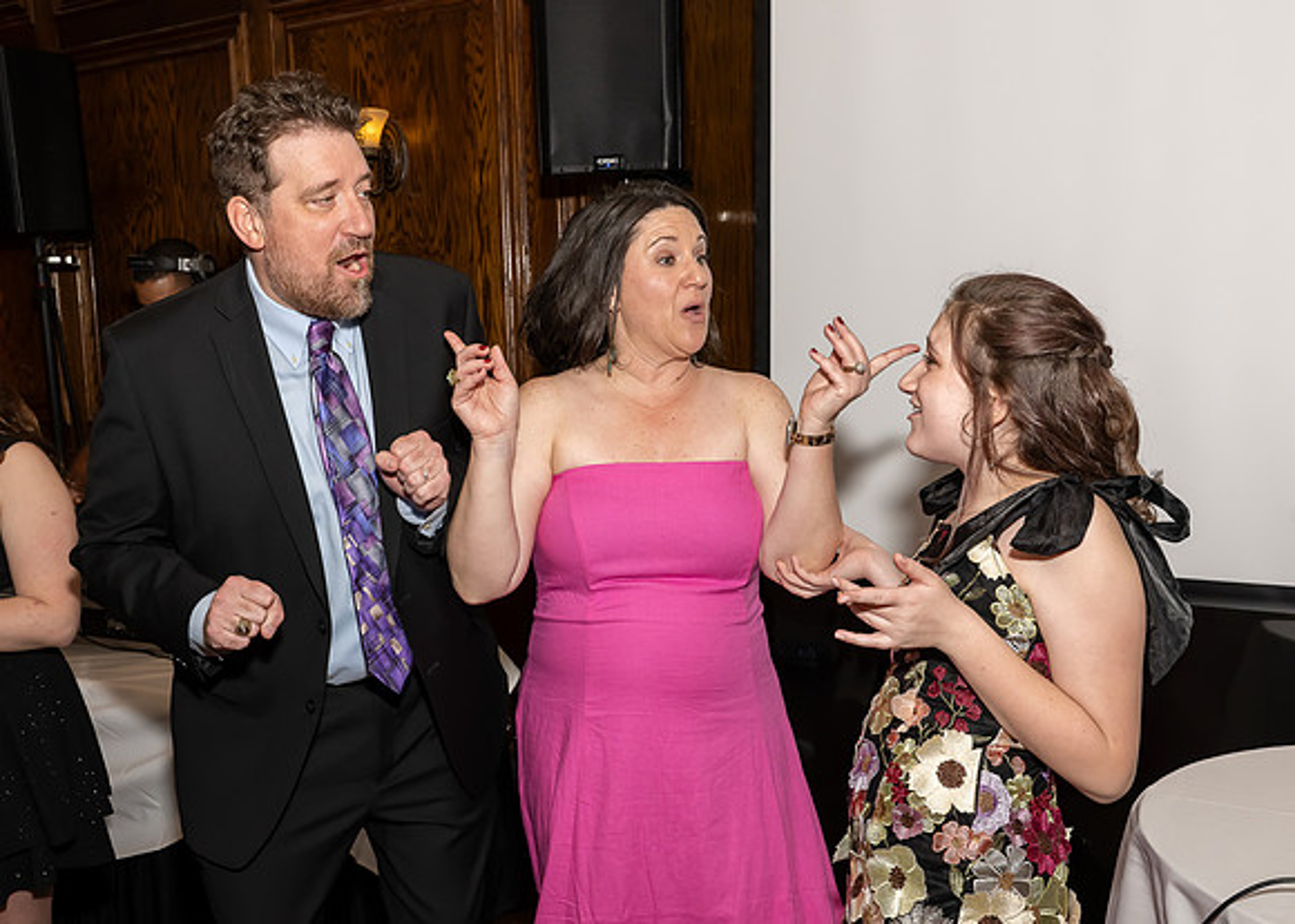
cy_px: 515
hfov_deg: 50.1
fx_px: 1382
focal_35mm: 38
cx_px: 590
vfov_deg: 36.9
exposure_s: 1/250
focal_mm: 26.5
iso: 640
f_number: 8
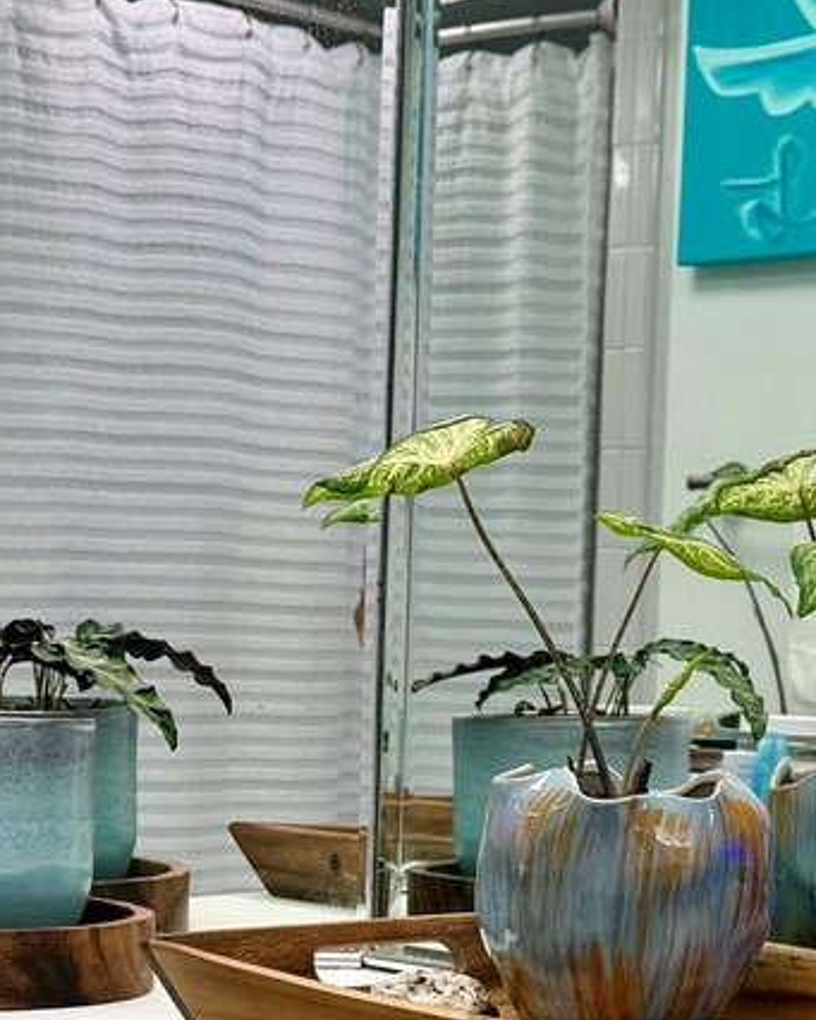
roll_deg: -1.4
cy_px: 795
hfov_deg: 17.4
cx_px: 203
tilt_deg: -4.8
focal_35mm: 88
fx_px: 2656
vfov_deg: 21.5
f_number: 1.78
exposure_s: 1/176
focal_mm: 6.76
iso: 80
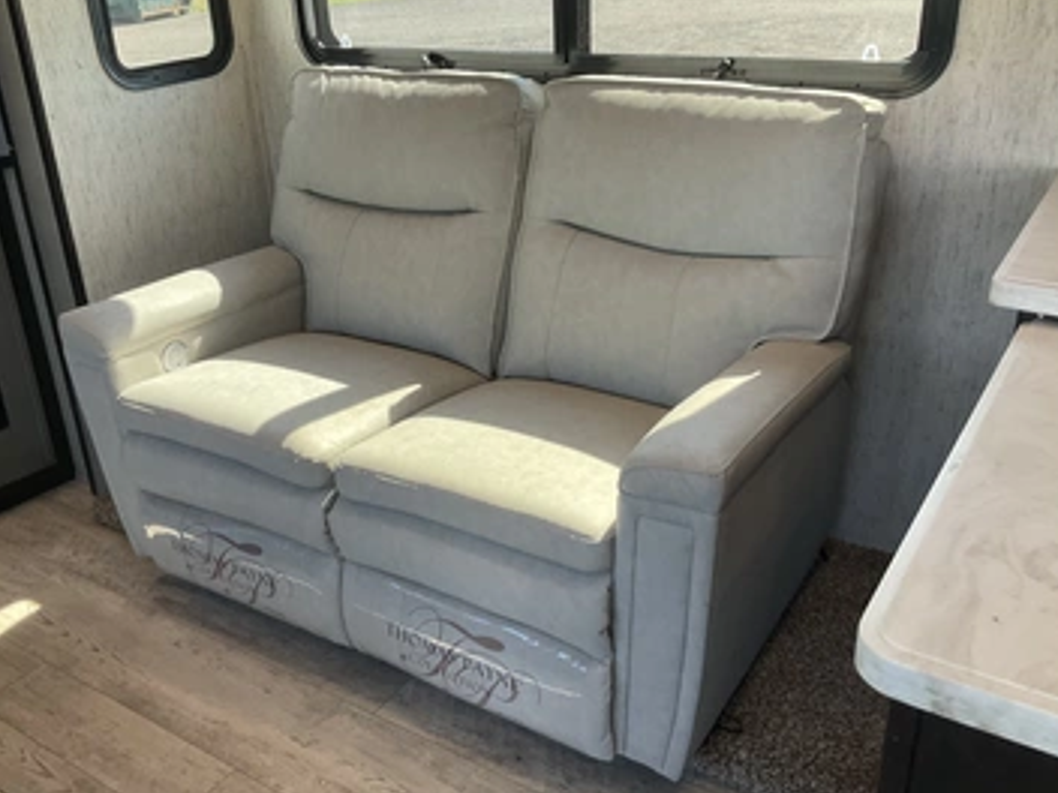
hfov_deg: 55.3
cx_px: 502
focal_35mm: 33
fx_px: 1009
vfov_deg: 42.9
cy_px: 390
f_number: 1.8
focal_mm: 3
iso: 64
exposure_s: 1/100
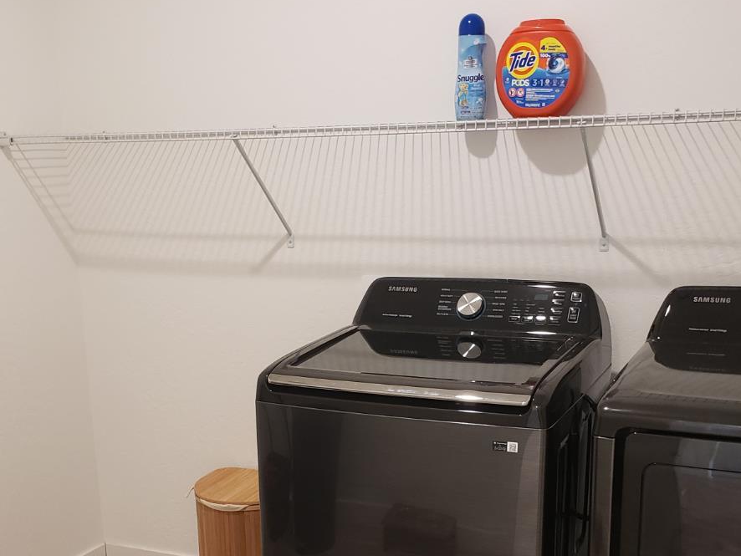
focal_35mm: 44
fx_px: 942
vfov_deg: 32.2
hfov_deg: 42.9
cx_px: 333
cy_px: 424
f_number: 2.4
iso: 250
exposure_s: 1/20
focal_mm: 4.3
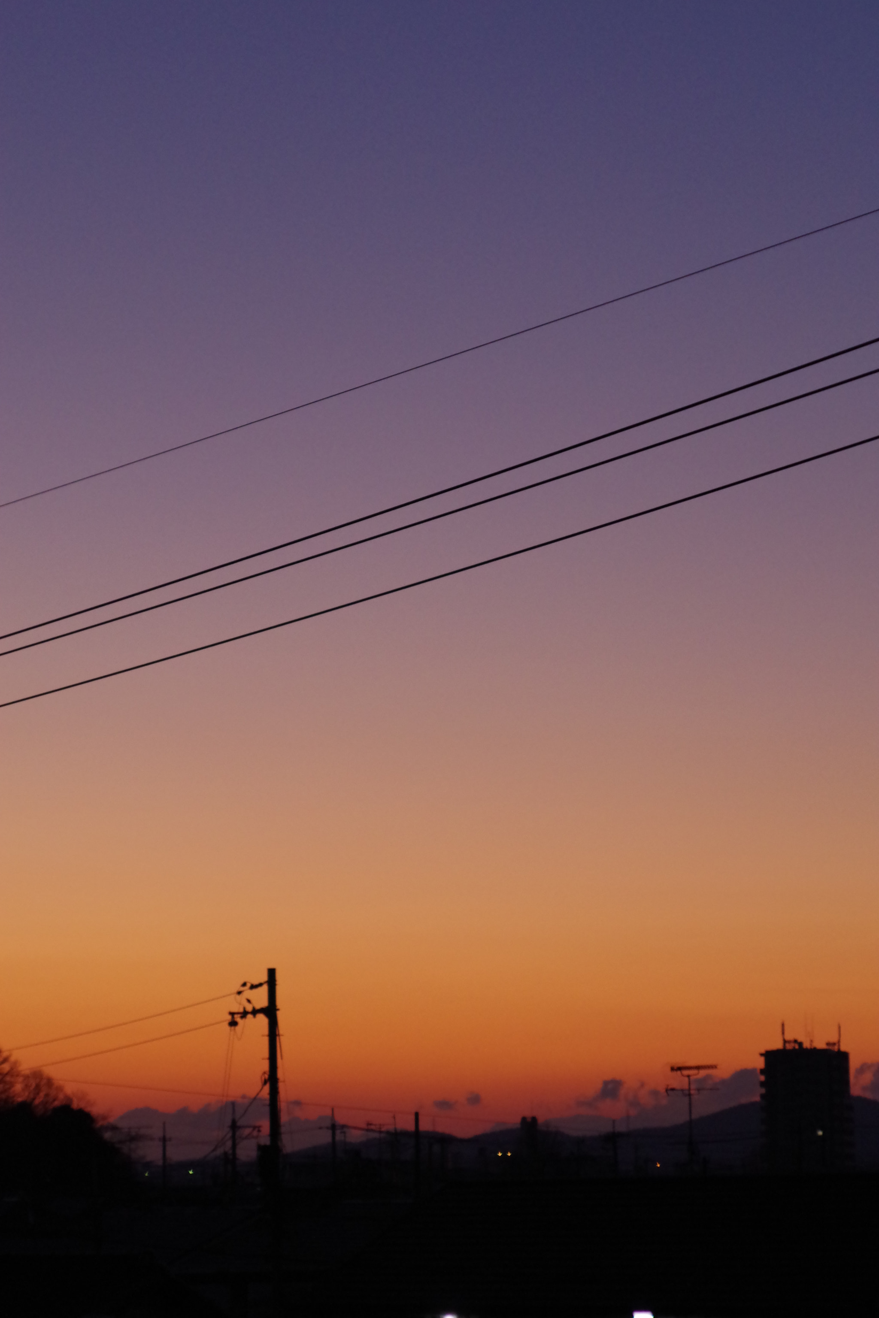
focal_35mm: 105
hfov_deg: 13.0
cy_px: 659
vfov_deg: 19.5
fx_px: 3845
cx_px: 440
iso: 1600
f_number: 4
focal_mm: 70
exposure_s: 1/100
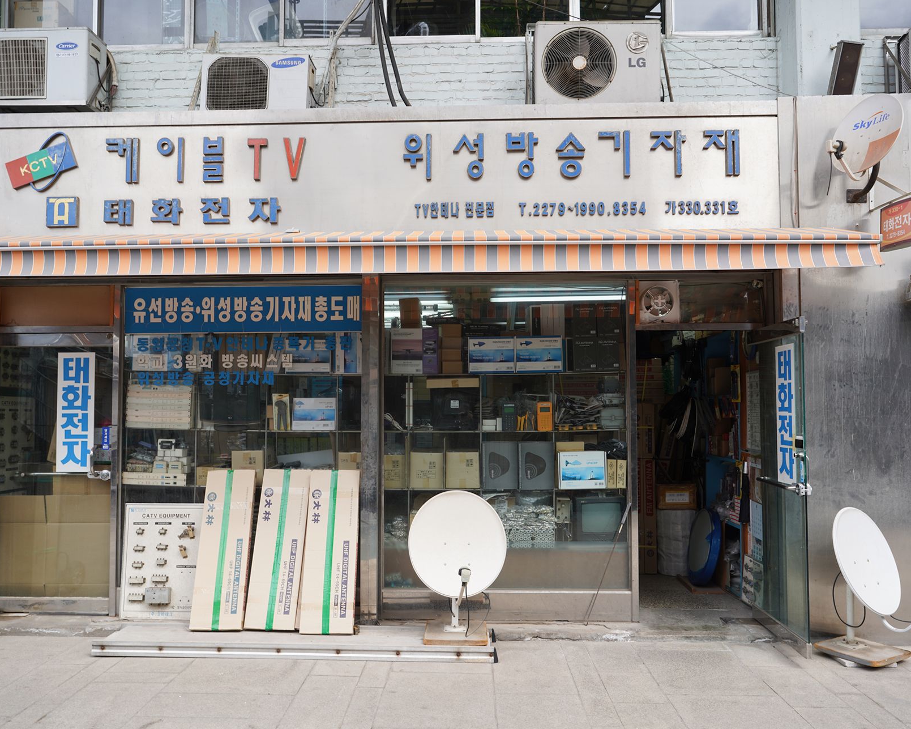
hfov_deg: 62.2
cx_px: 437
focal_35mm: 28
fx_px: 755
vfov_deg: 51.5
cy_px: 376
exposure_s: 1/100
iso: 100
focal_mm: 24
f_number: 7.1
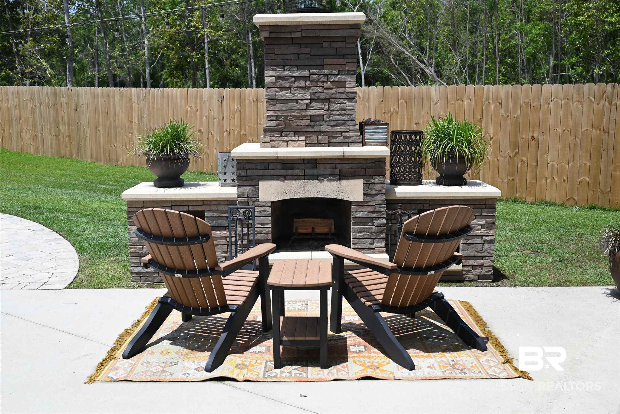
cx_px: 310
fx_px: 637
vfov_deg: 36.0
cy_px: 207
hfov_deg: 51.9
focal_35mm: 37
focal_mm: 37
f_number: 7.1
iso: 100
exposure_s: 1/400
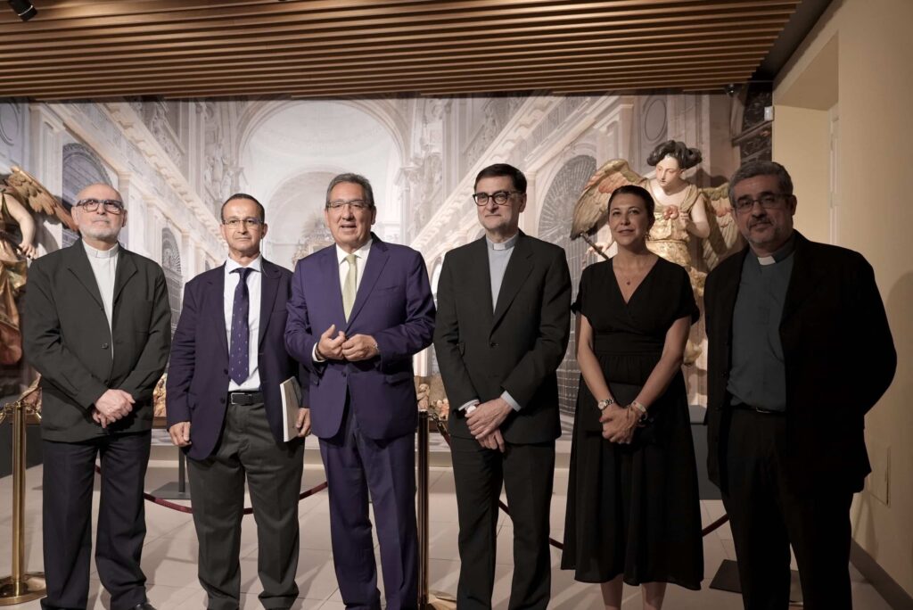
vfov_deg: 43.7
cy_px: 305
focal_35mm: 30
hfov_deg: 61.9
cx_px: 456
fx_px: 761
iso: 2000
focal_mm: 30
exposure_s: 1/160
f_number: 3.5
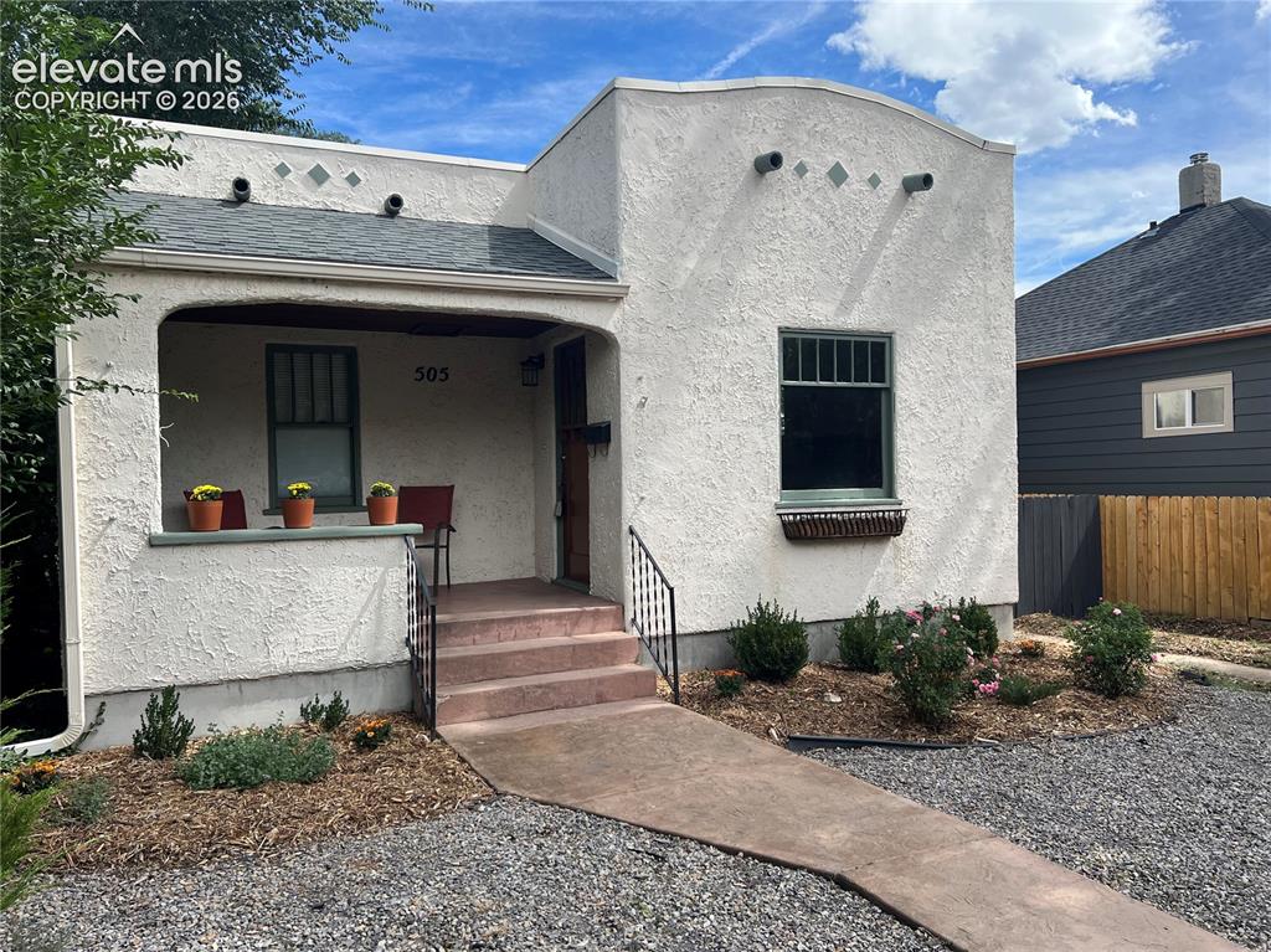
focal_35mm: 26
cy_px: 476
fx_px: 954
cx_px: 636
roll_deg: +1.5
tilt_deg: -1.0
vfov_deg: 53.0
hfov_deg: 67.3
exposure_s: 1/2632
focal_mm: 5.7
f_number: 1.5
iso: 50
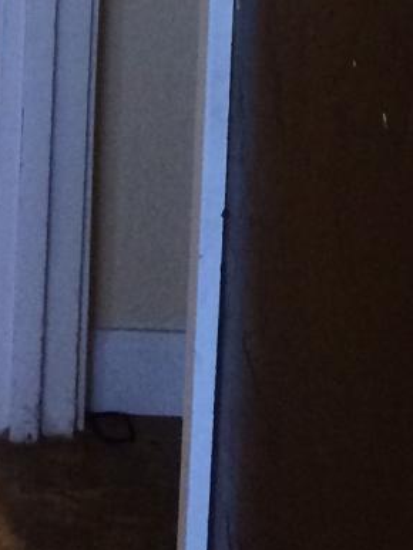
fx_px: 2387
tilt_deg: -8.4
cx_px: -467
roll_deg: -0.2
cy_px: -659
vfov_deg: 11.4
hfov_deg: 9.2
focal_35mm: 150
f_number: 2.2
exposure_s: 1/30
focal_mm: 4.15
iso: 160
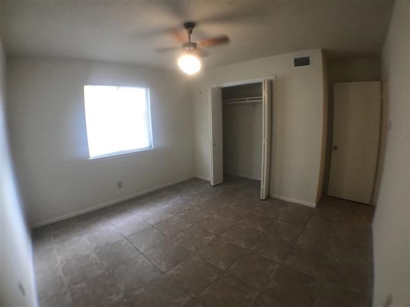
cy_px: 154
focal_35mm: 28
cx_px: 205
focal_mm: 3.99
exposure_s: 1/24
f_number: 1.8
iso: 40
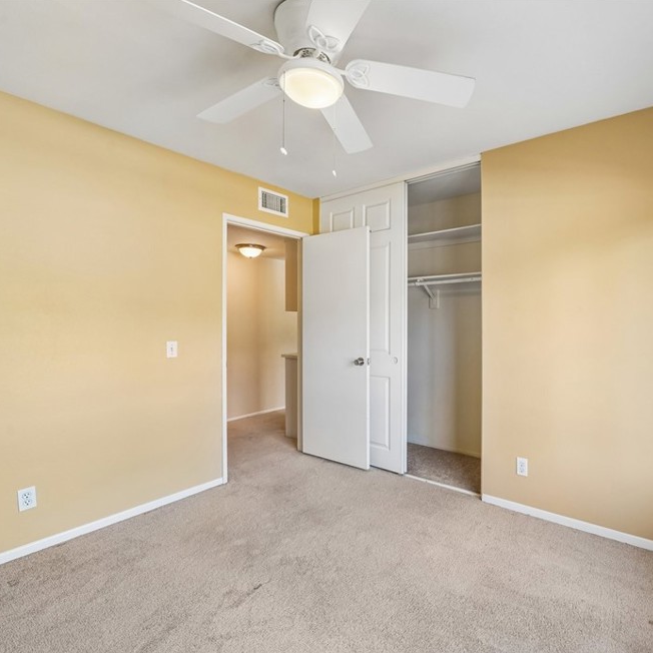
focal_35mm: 16
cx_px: 413
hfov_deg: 85.5
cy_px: 338
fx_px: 341
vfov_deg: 87.4
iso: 400
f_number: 8
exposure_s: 1/25
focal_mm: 12
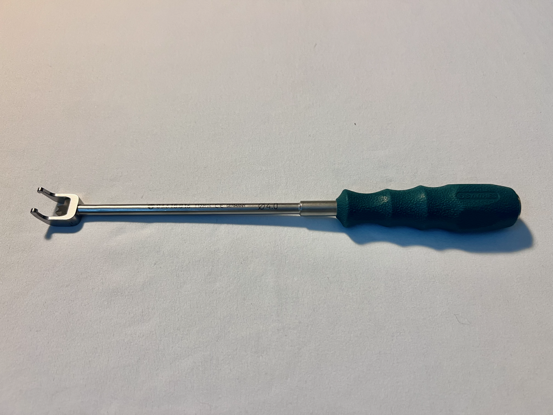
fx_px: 415
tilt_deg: -58.7
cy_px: 208
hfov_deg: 67.3
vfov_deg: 53.1
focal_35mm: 26
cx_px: 276
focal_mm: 5.7
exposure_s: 1/60
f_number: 1.5
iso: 100
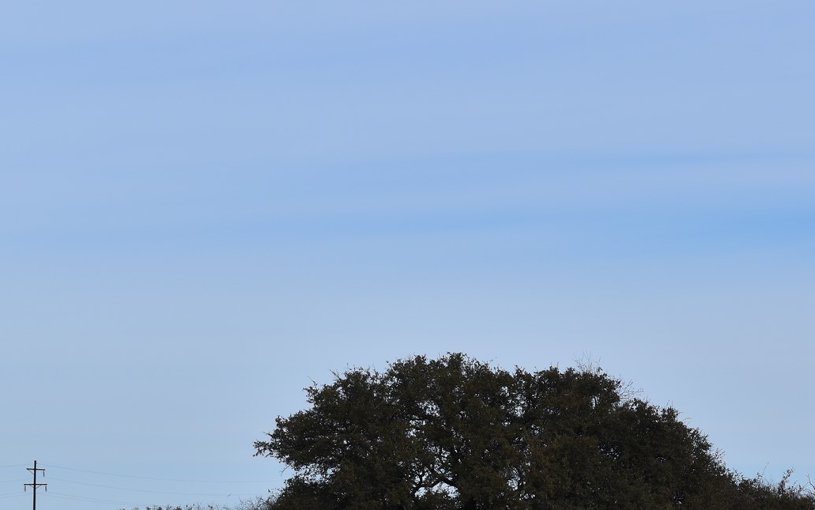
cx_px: 541
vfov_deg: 7.4
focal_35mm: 177
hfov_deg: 11.8
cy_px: 435
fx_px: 3934
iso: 100
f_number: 9
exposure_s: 1/320
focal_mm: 55
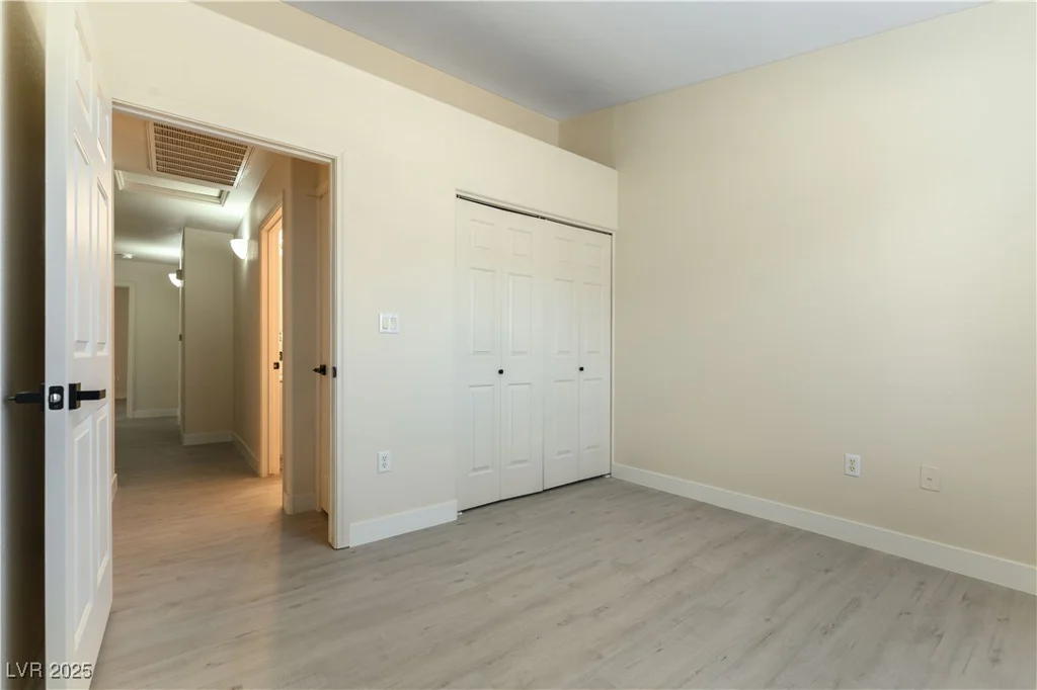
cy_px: 345
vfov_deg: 77.3
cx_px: 518
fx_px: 432
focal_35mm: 15
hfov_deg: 100.4
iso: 400
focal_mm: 15
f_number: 8
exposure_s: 1/250
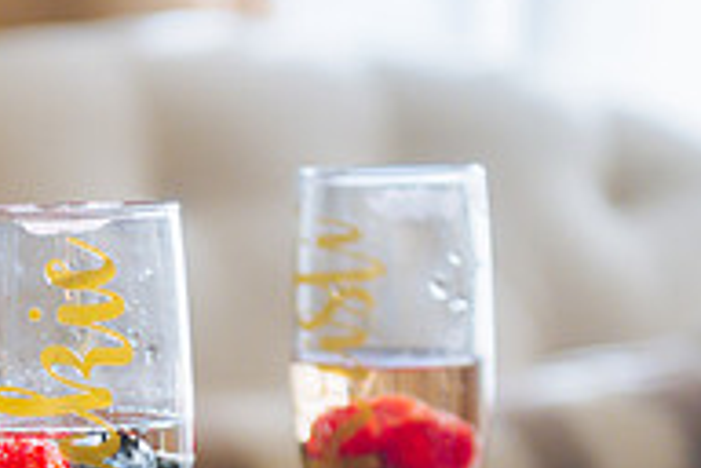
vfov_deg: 6.9
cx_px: -190
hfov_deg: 10.3
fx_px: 3816
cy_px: 622
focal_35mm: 196
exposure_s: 1/800
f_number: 4
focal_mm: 65
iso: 640
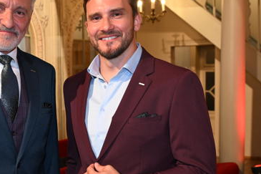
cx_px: 71
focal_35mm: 70
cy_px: 117
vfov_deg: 19.4
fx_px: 507
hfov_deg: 28.5
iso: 1600
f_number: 5
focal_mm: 37
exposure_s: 1/160
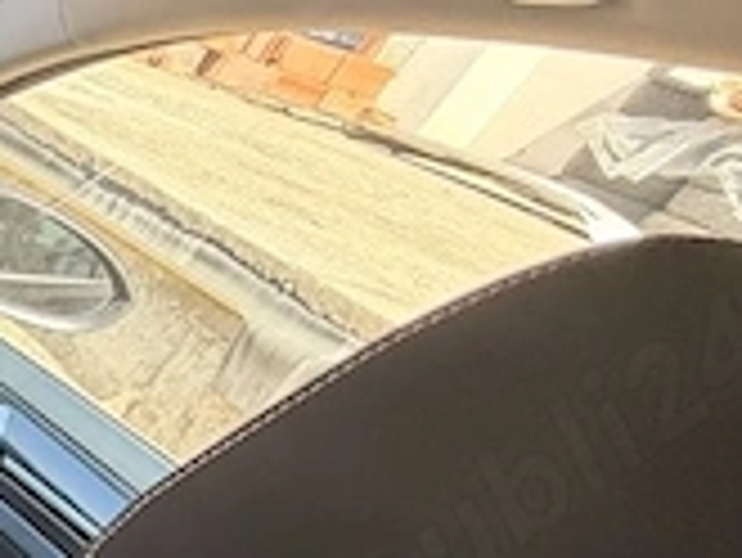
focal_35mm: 51
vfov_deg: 28.0
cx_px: -589
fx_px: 1094
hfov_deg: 22.3
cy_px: 446
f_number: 2.2
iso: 100
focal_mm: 2.22
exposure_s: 1/121
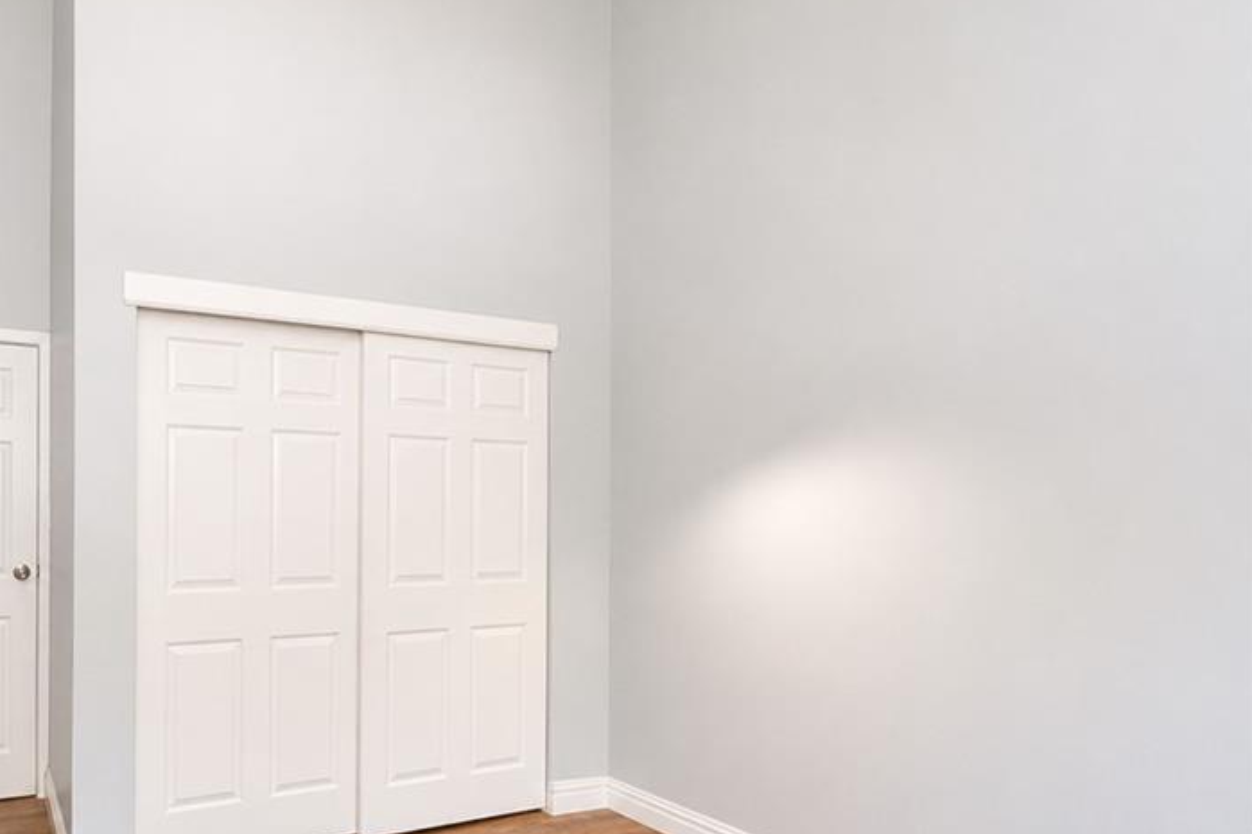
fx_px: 765
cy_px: 533
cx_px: 341
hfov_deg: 74.0
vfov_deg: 56.4
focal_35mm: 22
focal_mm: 10
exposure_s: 1/60
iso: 1600
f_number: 8
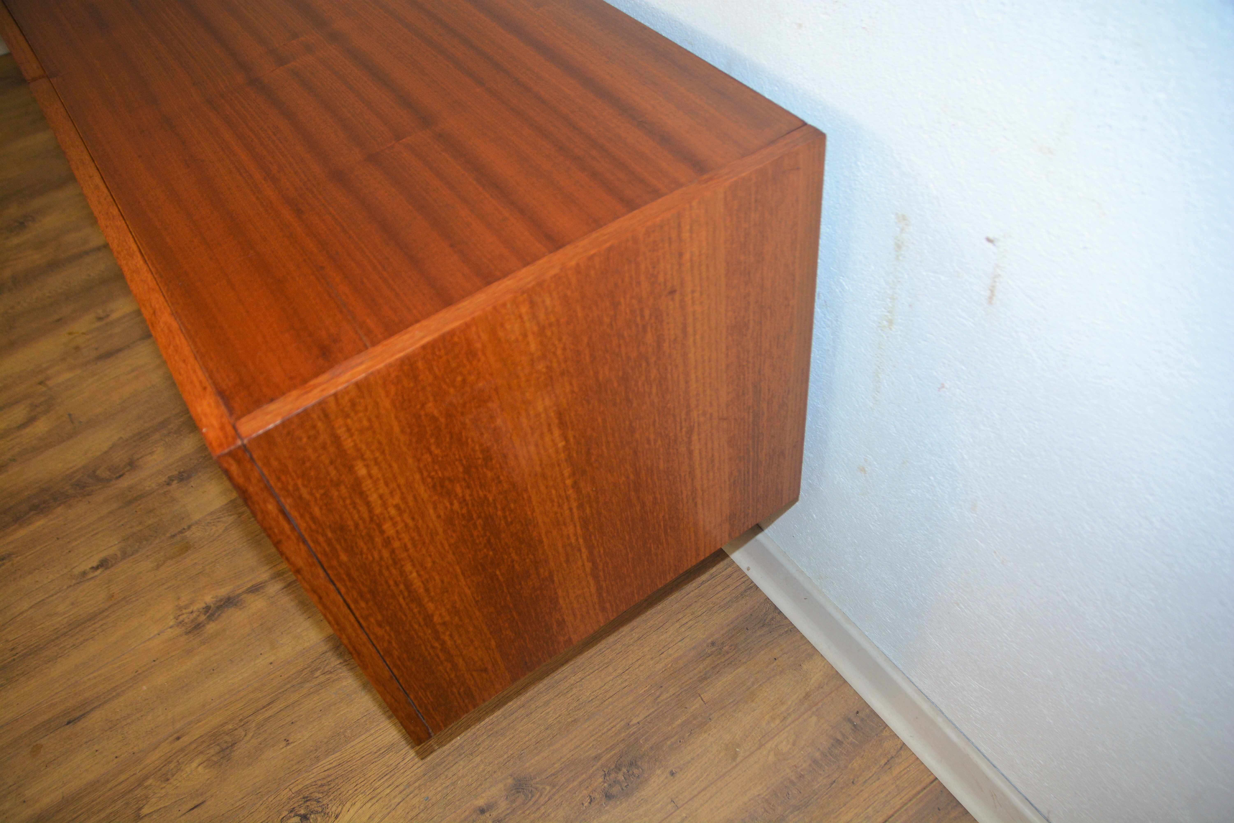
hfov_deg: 67.4
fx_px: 925
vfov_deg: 47.9
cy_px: 412
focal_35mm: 27
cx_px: 617
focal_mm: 18
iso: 640
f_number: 3.5
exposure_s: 1/125
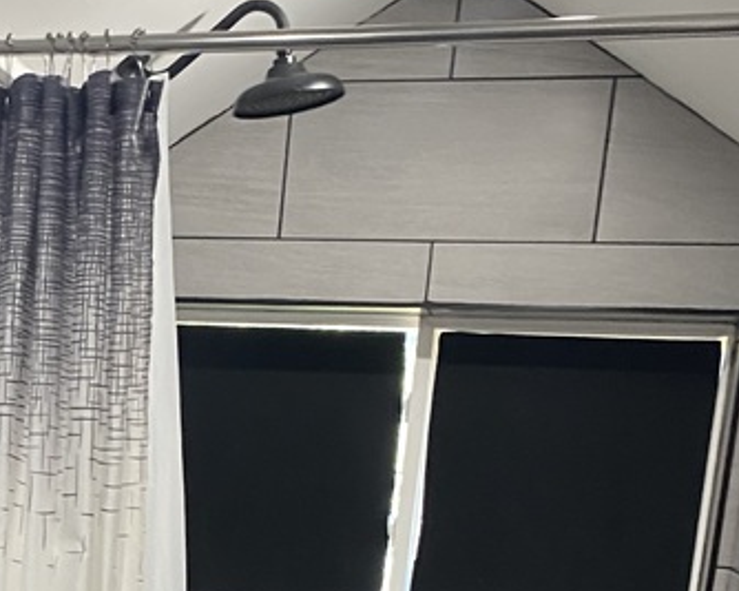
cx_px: -97
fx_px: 1793
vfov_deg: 17.2
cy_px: 843
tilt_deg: -13.8
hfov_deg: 21.9
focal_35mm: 82
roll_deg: -4.2
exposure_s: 1/60
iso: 250
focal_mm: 4.25
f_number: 1.8
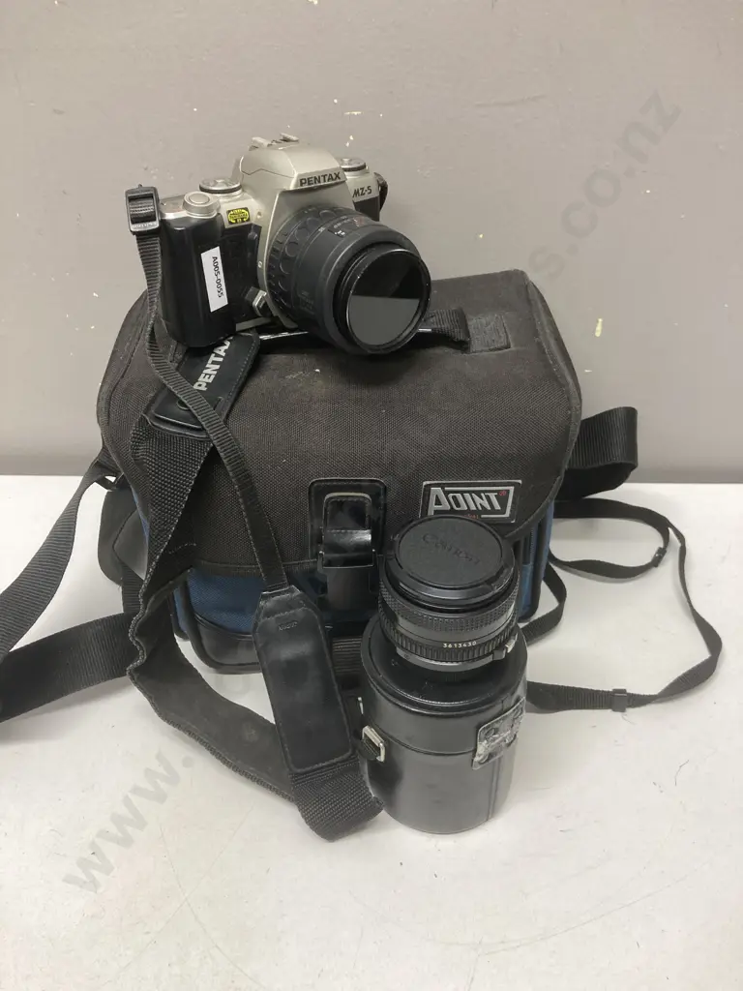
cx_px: 372
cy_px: 496
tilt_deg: -38.1
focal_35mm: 28
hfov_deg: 49.7
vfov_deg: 63.4
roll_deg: +0.9
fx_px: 801
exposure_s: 1/50
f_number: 1.8
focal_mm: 3.99
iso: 100
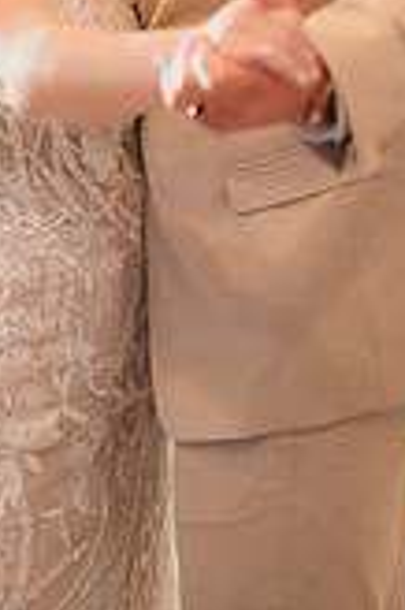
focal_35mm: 137
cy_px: -26
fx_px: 2317
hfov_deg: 9.9
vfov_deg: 14.7
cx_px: 52
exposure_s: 1/3200
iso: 1250
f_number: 1.4
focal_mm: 50
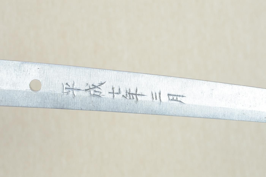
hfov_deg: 21.9
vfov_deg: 14.7
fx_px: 687
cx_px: 133
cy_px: 88
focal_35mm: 93
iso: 400
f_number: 11
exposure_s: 1/2
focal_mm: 62
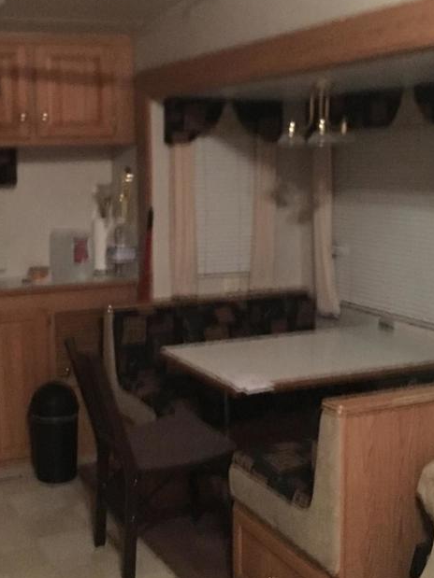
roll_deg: +2.5
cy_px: 255
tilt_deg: -5.4
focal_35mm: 48
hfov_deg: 29.9
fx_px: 803
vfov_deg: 39.6
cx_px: 130
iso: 400
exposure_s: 1/4
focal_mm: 4.15
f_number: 2.2
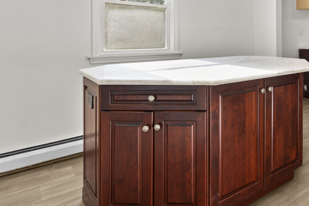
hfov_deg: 55.1
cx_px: 269
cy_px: 36
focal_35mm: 30
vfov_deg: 41.4
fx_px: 257
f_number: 9
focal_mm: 16
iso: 250
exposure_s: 1/2.5
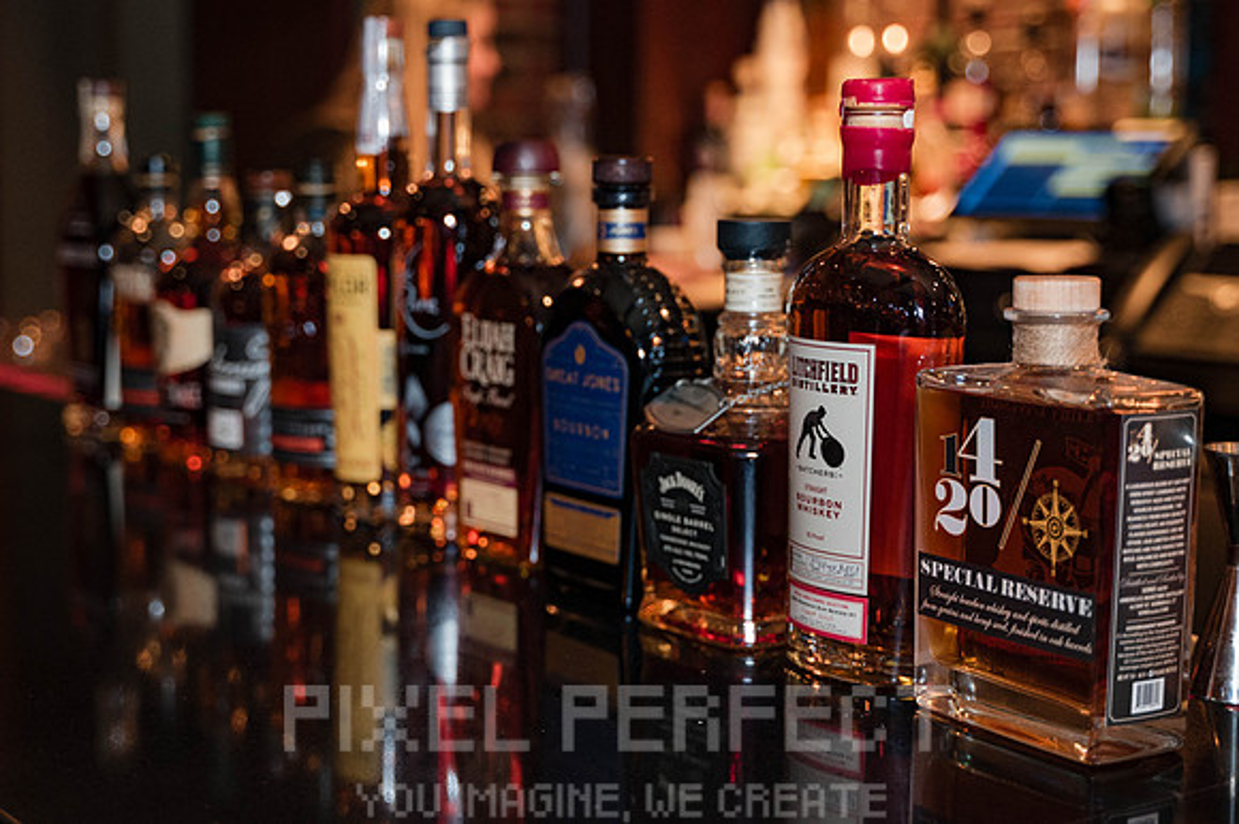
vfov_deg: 22.4
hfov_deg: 33.1
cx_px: 564
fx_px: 2087
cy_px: 413
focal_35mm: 61
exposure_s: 1/100
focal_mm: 48
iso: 3200
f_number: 2.8
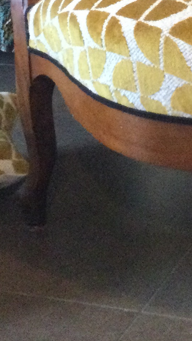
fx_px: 1049
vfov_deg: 17.1
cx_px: 271
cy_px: -130
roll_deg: +2.2
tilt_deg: -10.0
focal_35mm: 116
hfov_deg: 10.2
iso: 200
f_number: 2.4
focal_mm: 3.3
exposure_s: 1/25
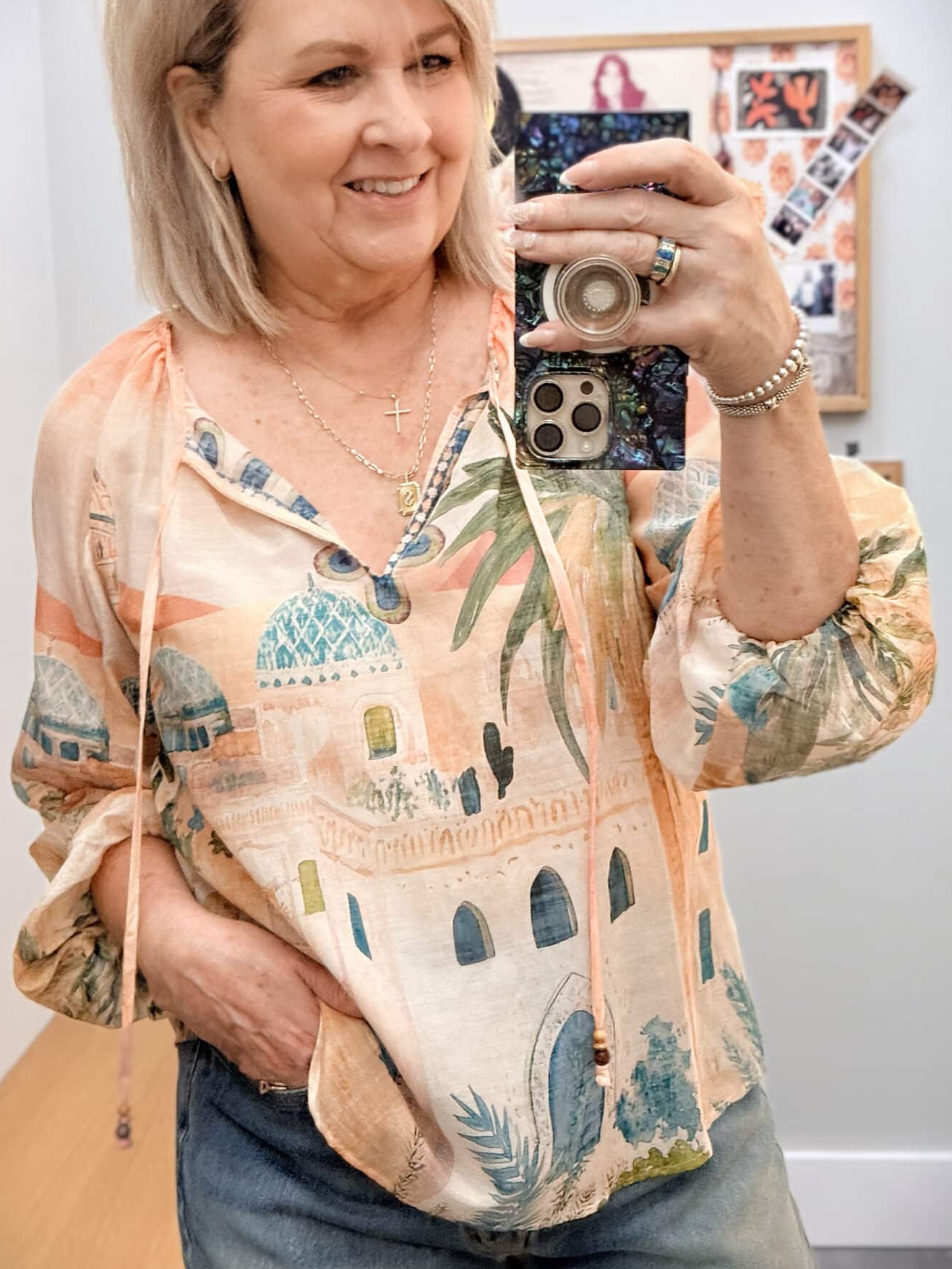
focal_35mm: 56
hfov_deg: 26.1
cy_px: 616
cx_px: 459
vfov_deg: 34.3
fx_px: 2053
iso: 400
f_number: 1.78
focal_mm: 6.76
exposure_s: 1/40
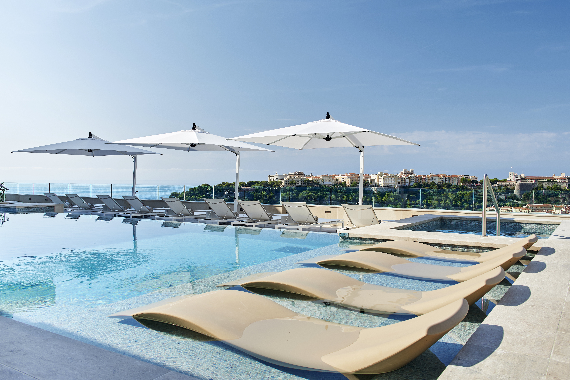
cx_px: 285
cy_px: 190
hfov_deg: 60.3
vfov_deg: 42.3
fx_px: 491
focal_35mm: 31
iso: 100
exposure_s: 1/30
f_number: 13
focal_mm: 31
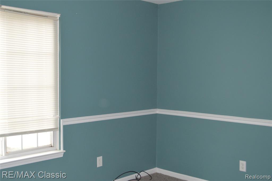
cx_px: 136
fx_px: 328
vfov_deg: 30.8
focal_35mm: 44
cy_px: 90
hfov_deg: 45.0
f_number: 4.5
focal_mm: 29
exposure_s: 1/60
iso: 1250
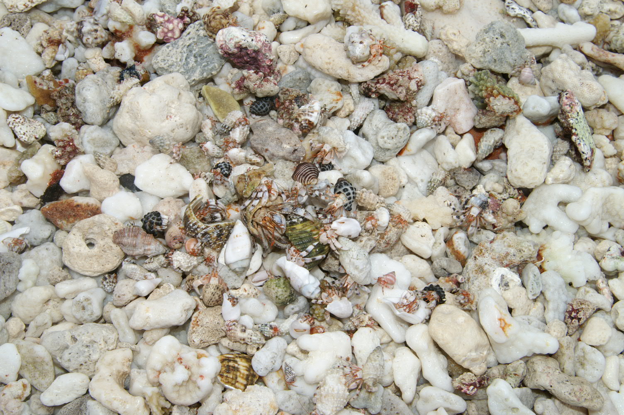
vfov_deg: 31.8
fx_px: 727
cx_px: 312
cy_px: 208
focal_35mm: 42
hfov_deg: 46.4
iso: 100
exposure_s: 1/80
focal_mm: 28
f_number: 13
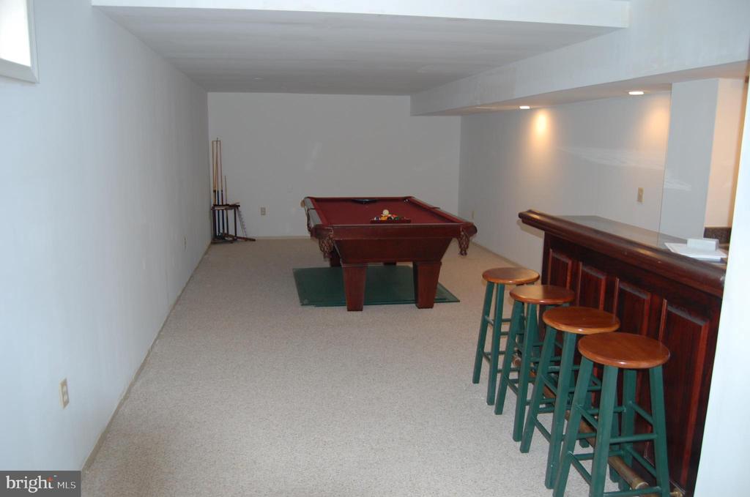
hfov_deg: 67.5
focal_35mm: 27
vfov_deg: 47.8
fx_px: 562
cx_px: 375
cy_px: 248
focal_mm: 18
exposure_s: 1/60
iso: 400
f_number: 3.5
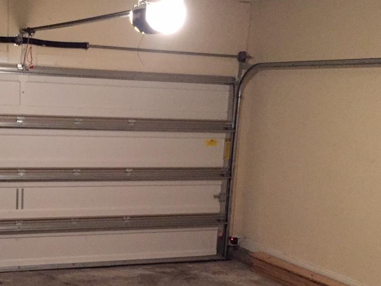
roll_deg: -2.8
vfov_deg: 25.4
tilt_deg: -12.0
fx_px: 628
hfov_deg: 33.1
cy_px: 210
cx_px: 93
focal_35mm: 57
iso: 400
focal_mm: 4.15
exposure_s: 1/15
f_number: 2.2
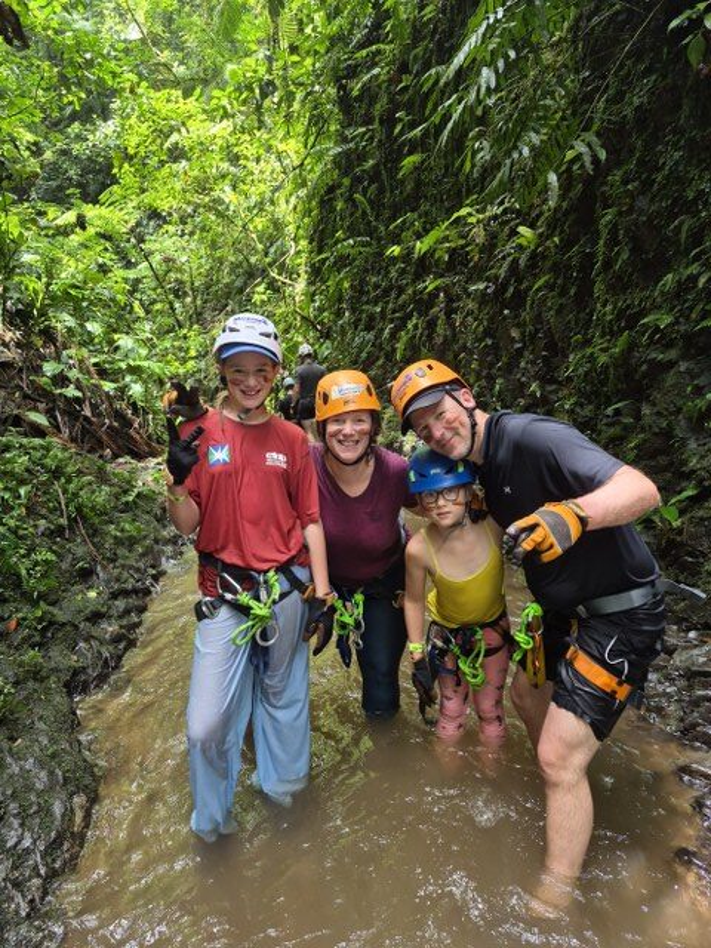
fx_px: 630
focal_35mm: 23
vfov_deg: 73.9
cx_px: 356
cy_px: 474
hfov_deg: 58.9
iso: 160
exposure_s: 1/180
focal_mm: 5.4
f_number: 1.8
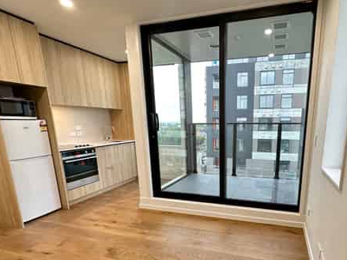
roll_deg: +0.0
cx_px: 220
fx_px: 210
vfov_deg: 62.1
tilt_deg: -14.1
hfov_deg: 77.4
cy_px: 170
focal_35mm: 21
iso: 200
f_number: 2.2
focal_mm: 2.22
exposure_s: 1/50
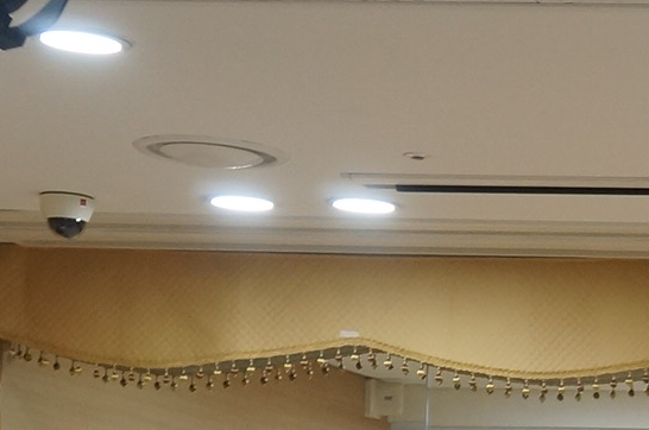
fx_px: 2663
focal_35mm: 148
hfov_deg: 12.5
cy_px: 848
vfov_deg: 8.7
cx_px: 1229
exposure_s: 1/60
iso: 800
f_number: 5
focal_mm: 22
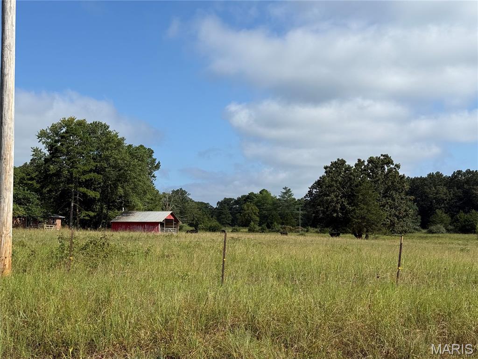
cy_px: 180
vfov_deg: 30.3
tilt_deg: +4.7
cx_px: 239
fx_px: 663
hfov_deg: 39.7
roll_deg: -0.6
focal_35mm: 48
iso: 64
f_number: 1.78
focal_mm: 6.76
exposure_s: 1/5587
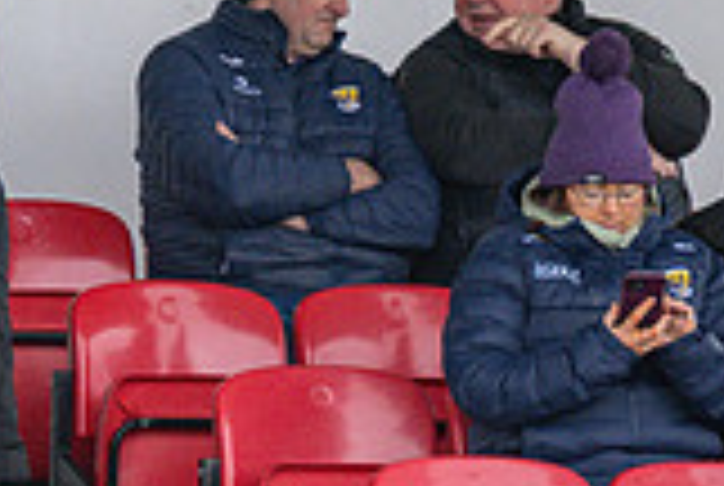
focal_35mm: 1079
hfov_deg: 1.9
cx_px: -333
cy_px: 151
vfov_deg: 1.3
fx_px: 21740
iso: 1400
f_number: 2.8
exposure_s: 1/1000
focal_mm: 300
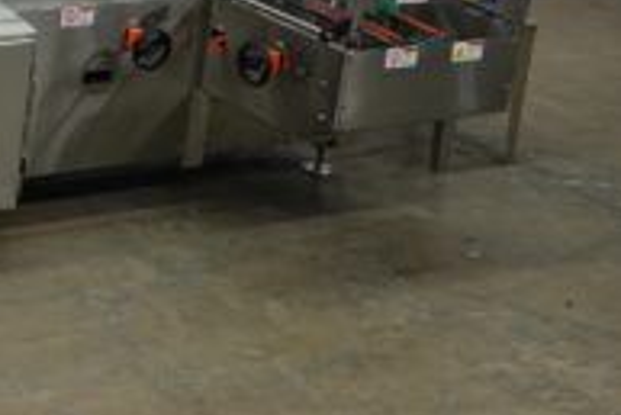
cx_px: -177
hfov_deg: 16.3
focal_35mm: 119
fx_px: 2054
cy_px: -105
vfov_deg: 11.3
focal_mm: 17.19
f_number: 4
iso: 160
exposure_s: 1/50
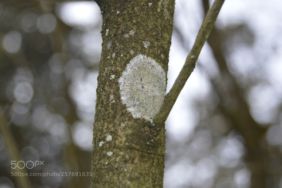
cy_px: 94
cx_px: 141
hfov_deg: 24.6
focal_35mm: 82
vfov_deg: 16.5
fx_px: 646
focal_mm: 55
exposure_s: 1/125
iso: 100
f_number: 5.6
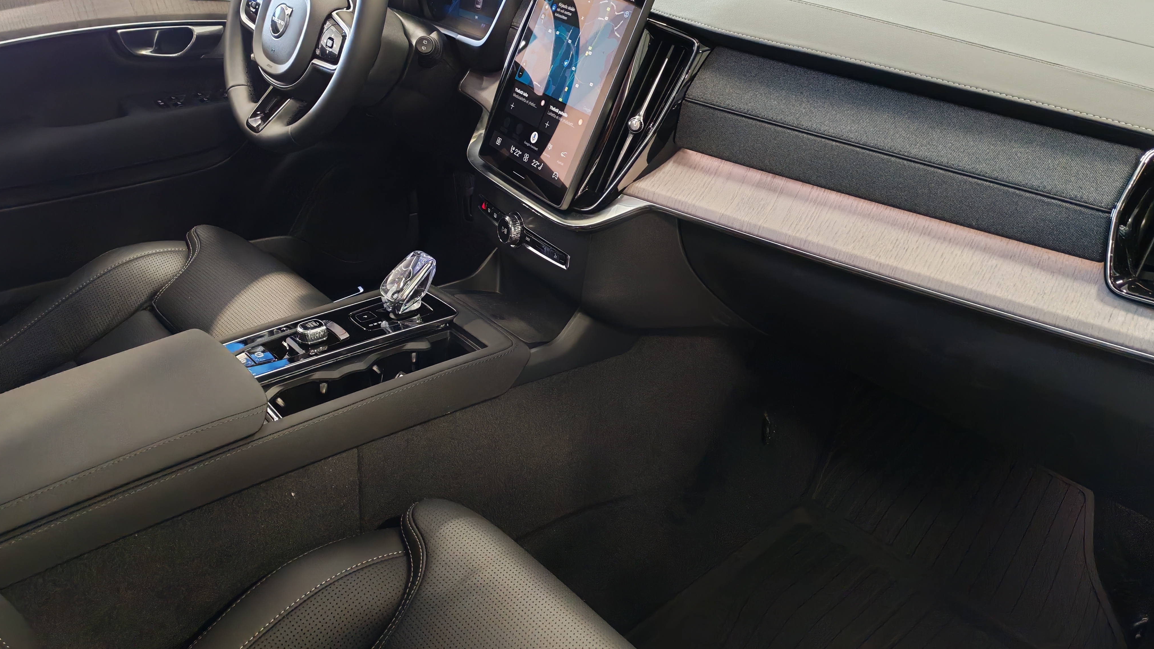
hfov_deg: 58.0
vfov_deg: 34.6
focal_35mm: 34
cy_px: 263
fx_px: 1040
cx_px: 578
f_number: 1.9
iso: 1000
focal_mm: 6.12
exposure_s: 1/100
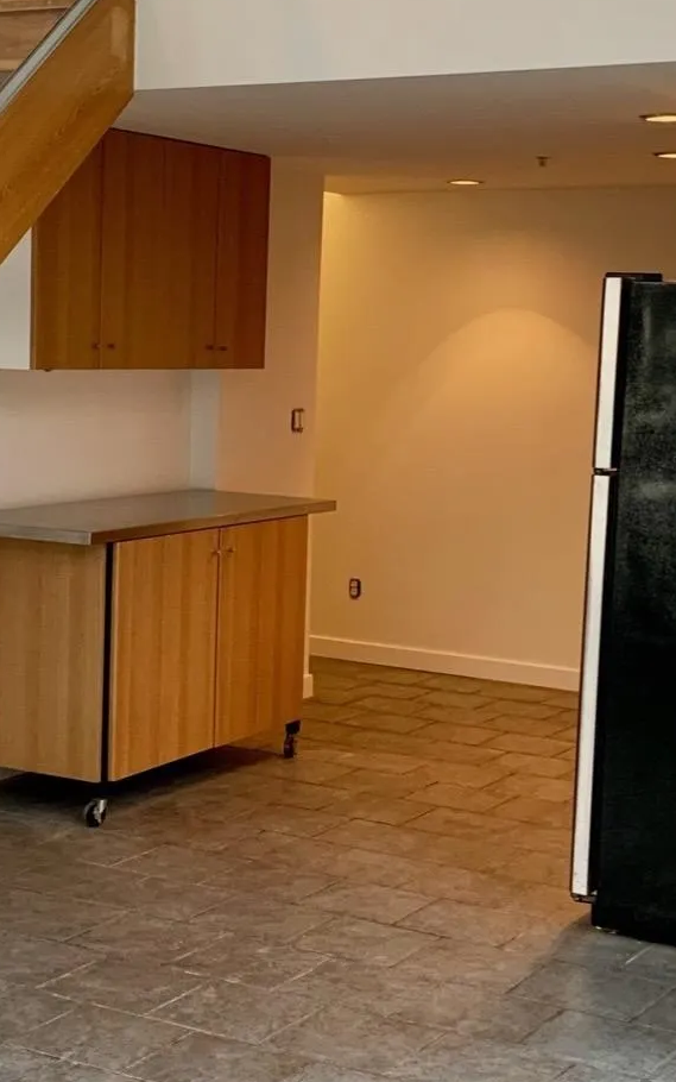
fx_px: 1827
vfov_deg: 33.0
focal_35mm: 62
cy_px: 515
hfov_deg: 20.9
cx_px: 274
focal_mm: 4.25
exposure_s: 1/60
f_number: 1.8
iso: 125
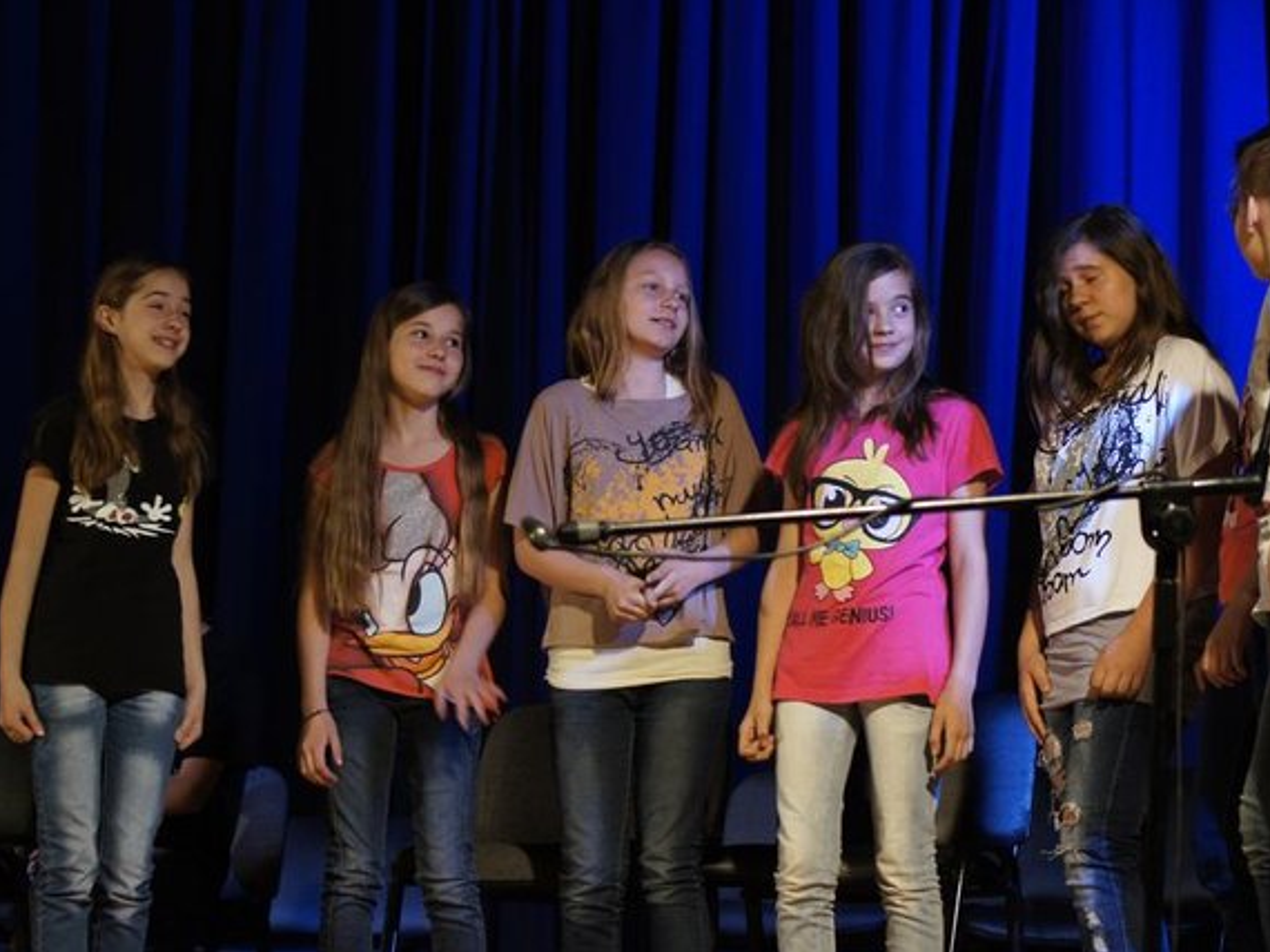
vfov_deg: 10.0
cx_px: 720
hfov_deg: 13.3
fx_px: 5428
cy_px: 475
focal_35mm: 148
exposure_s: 1/50
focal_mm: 90
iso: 1600
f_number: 5
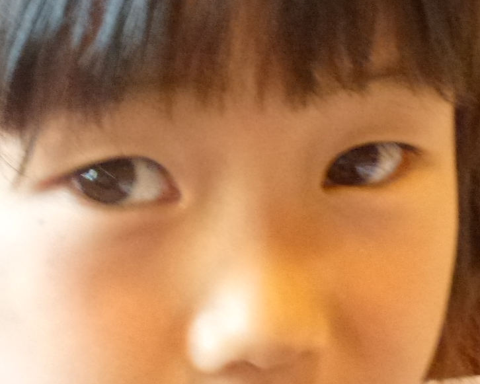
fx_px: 2543
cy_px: 198
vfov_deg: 8.6
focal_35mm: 179
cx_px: 106
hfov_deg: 10.8
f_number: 4.6
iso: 800
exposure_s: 1/8
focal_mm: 11.7
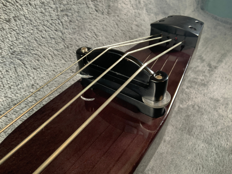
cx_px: 116
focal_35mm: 29
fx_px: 194
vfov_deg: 48.2
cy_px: 87
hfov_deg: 61.7
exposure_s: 1/52
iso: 64
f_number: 1.8
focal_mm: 3
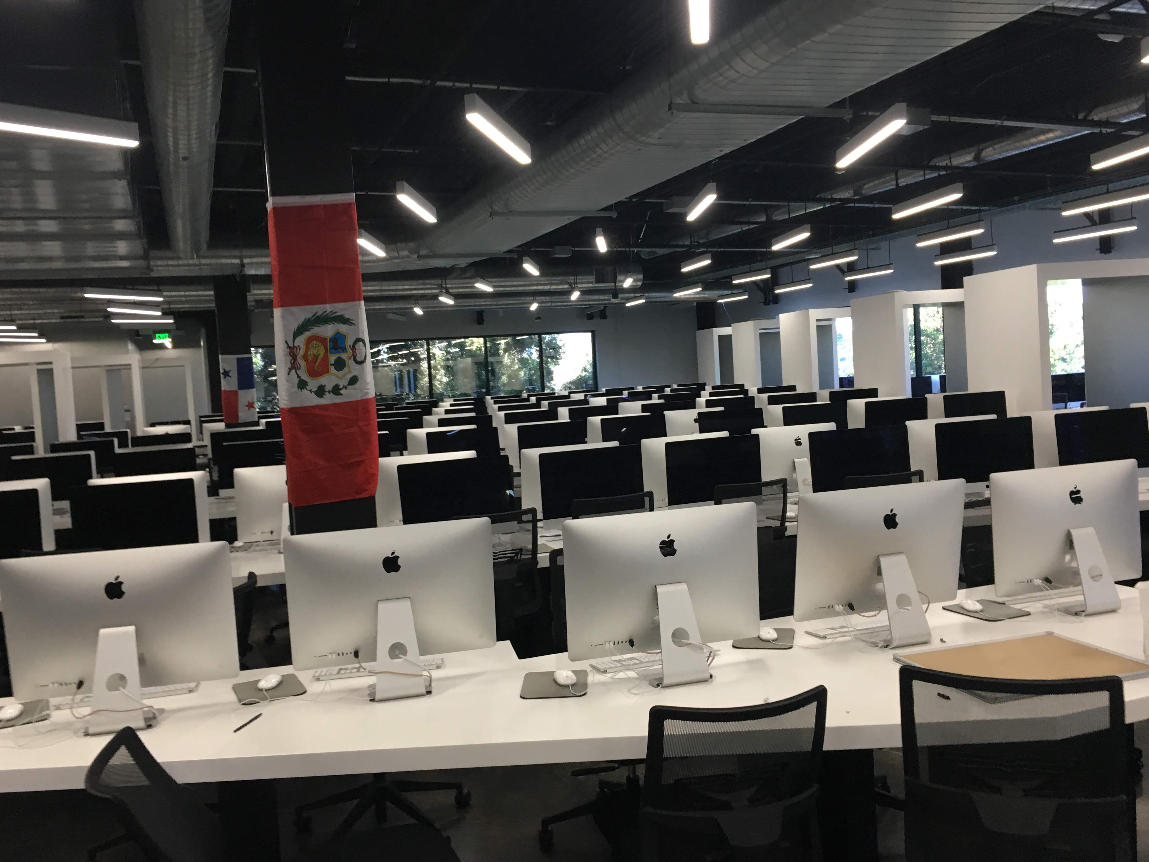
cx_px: 565
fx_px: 996
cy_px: 418
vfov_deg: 46.8
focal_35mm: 30
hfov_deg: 60.0
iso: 100
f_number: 2.2
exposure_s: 1/30
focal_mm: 4.15
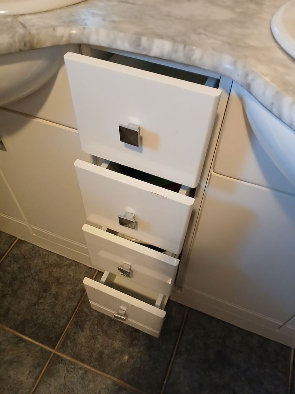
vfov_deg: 67.3
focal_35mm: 26
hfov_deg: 53.1
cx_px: 148
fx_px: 295
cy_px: 197
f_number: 1.8
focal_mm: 3.98
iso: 400
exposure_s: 1/25
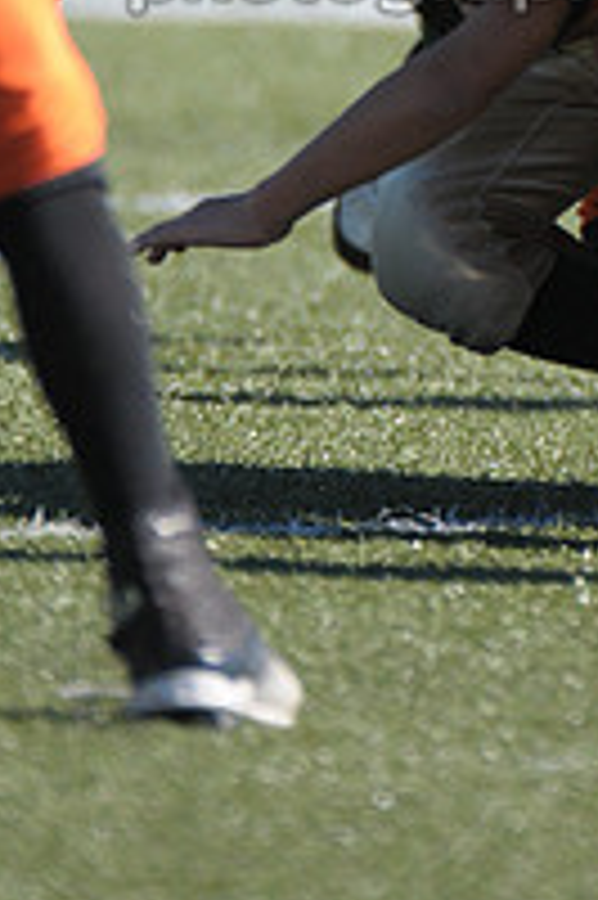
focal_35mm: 1736
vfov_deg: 1.2
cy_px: -243
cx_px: 704
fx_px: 43327
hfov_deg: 0.8
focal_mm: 400
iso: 640
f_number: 4
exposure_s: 1/3200
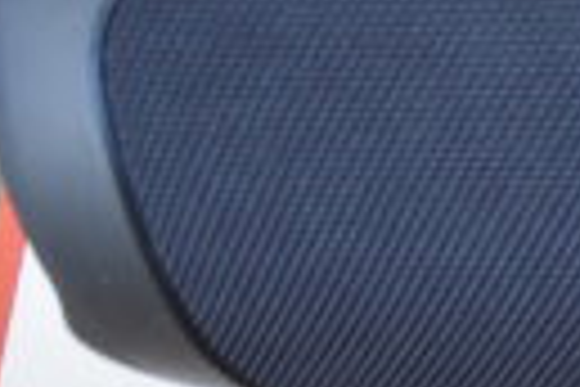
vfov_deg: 8.3
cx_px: 1299
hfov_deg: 11.4
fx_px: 2513
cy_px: 839
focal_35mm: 156
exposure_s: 1/30
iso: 1250
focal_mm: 22
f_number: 3.8
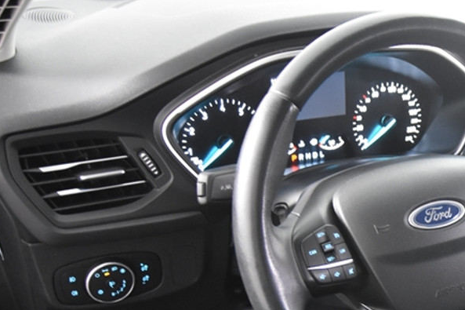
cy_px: 284
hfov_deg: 30.9
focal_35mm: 60
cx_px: 463
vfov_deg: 22.0
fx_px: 777
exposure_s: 1/25
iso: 2800
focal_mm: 17
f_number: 2.8
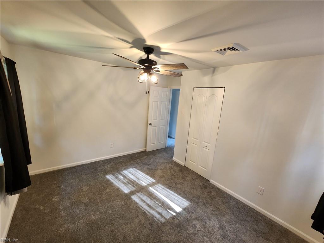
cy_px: 122
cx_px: 162
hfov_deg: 106.2
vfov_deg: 89.9
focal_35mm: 13
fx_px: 122
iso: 320
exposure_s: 1/40
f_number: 2.2
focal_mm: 2.2
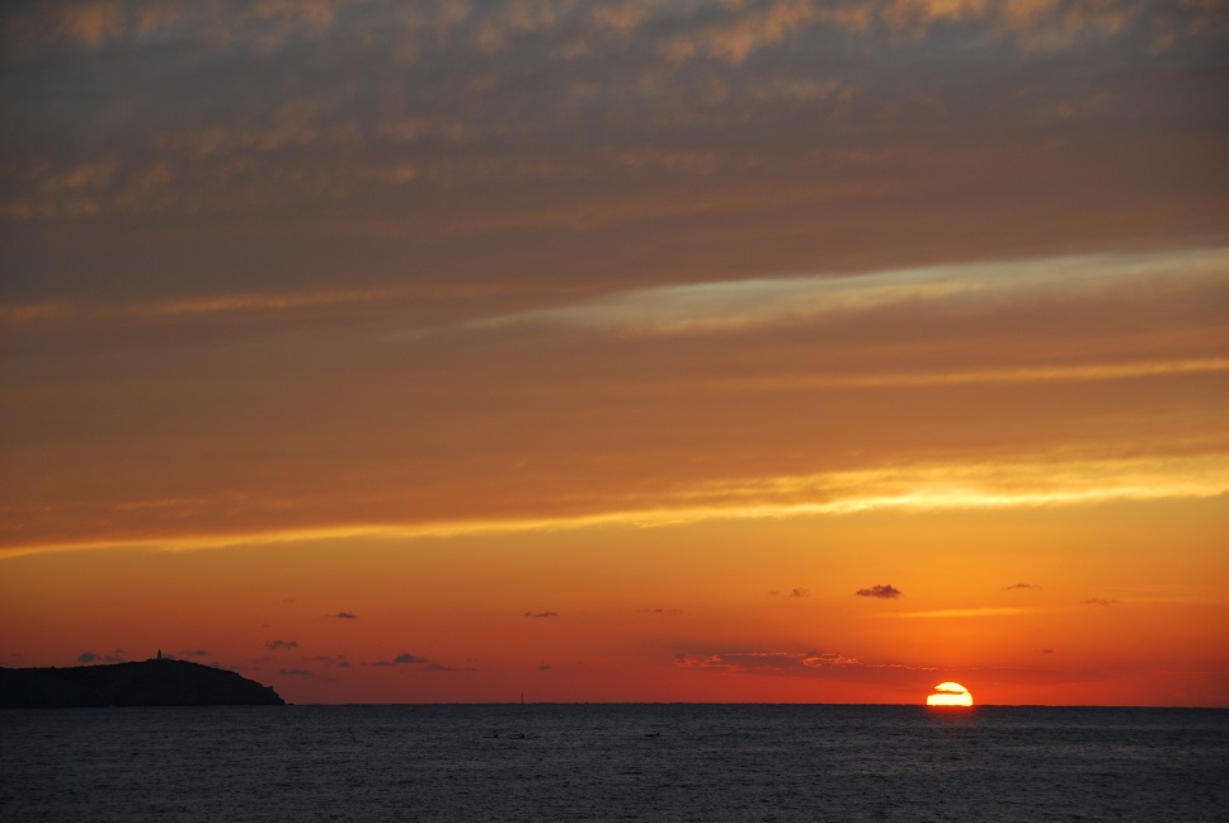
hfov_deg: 15.2
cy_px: 412
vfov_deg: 10.2
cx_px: 614
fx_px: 4614
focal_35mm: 135
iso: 200
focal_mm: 90
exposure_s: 1/320
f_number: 5.3
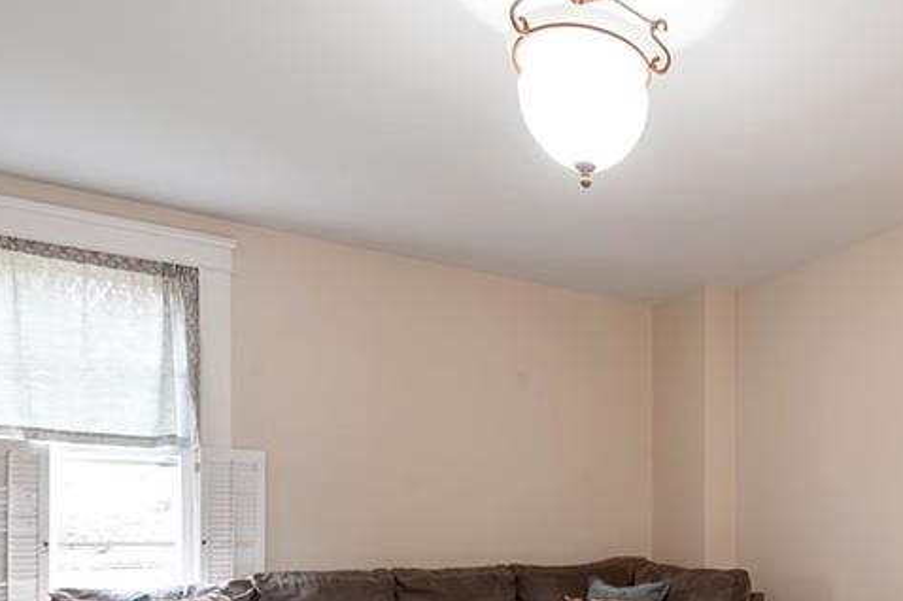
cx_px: 744
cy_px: 536
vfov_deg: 40.4
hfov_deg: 56.6
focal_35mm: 30
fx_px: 752
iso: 800
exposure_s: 1/8
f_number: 11
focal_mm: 14
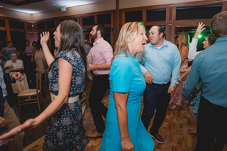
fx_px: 132
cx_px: 128
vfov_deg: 59.4
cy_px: 69
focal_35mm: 21
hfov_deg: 80.8
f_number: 2.8
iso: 1000
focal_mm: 17
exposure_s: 1/60
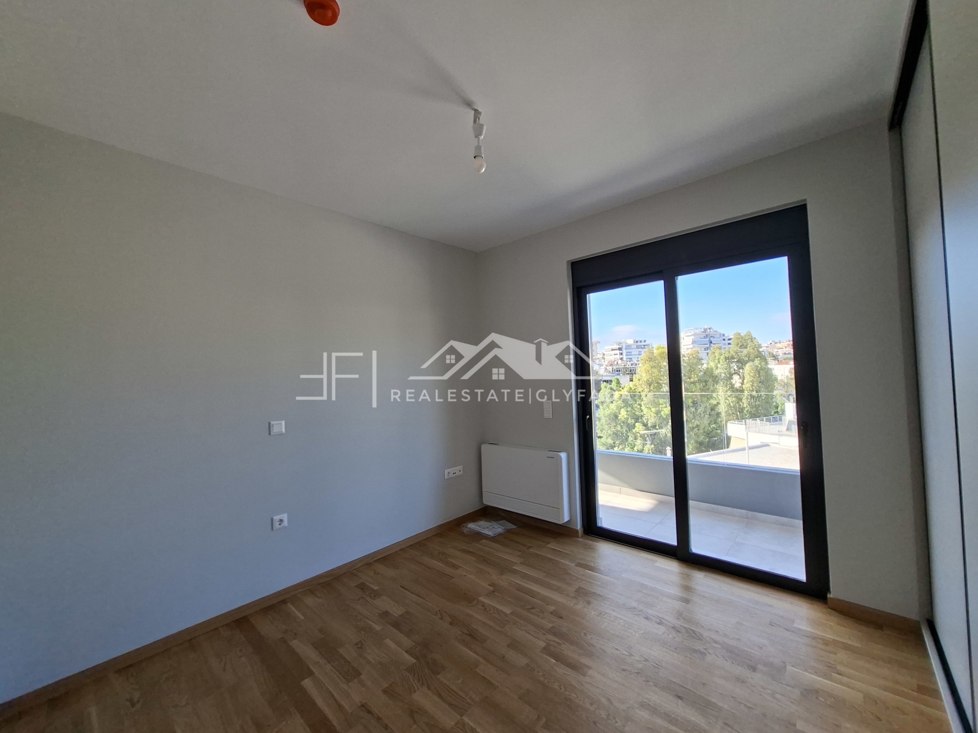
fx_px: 367
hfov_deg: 106.2
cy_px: 366
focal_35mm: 13
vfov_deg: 89.9
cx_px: 489
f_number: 2.2
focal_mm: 1.74
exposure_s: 1/120
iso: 40
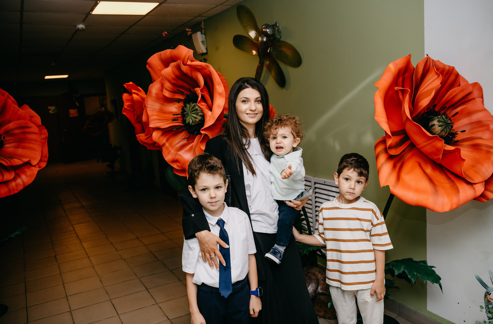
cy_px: 157
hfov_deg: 57.9
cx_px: 251
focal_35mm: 33
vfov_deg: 40.0
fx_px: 445
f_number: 4
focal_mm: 32
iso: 320
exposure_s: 1/160
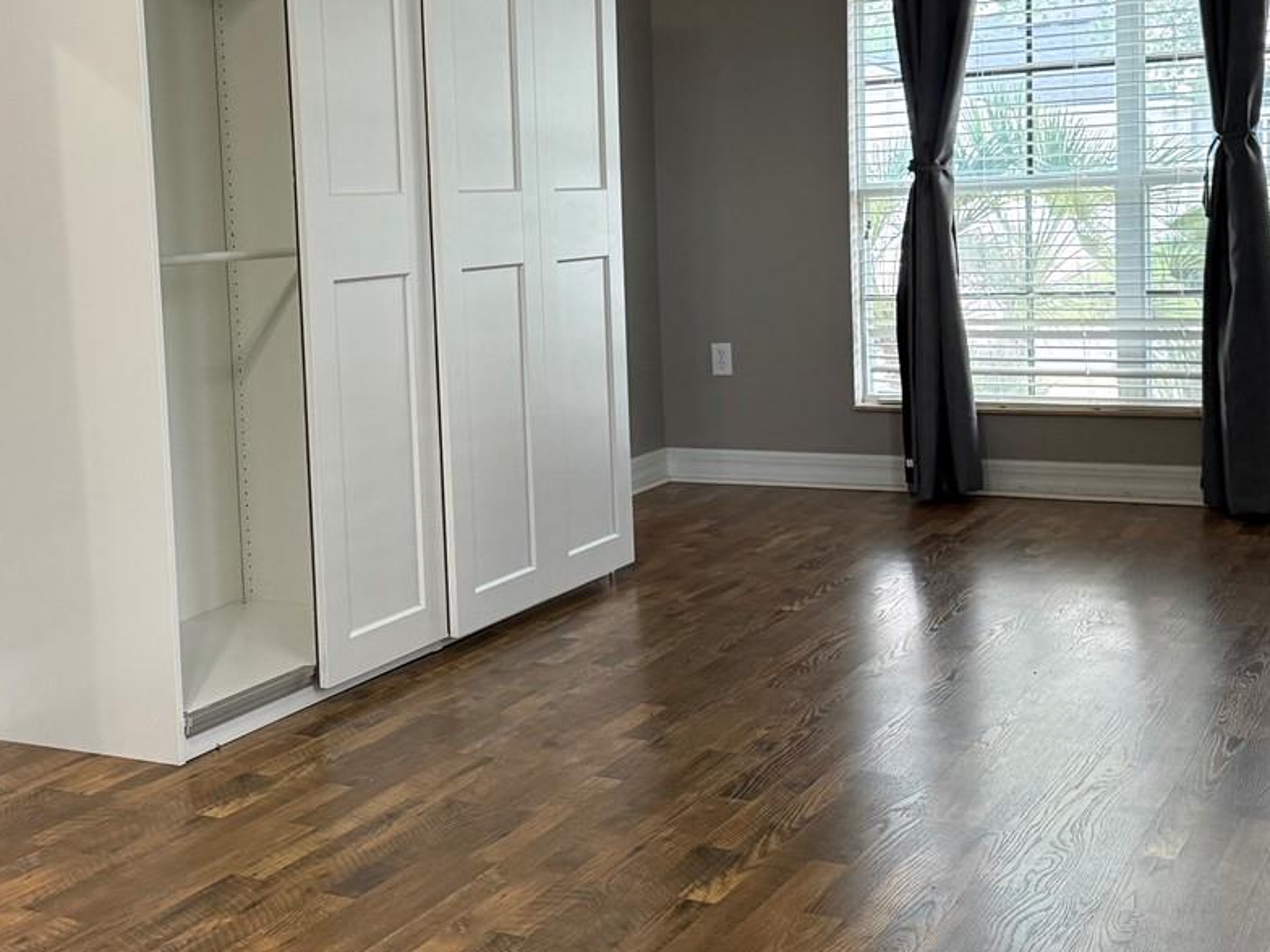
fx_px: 1798
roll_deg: +2.6
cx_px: 420
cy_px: 351
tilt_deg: -3.1
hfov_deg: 38.5
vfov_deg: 29.5
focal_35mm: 49
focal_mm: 6.76
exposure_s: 1/60
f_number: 1.78
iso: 250
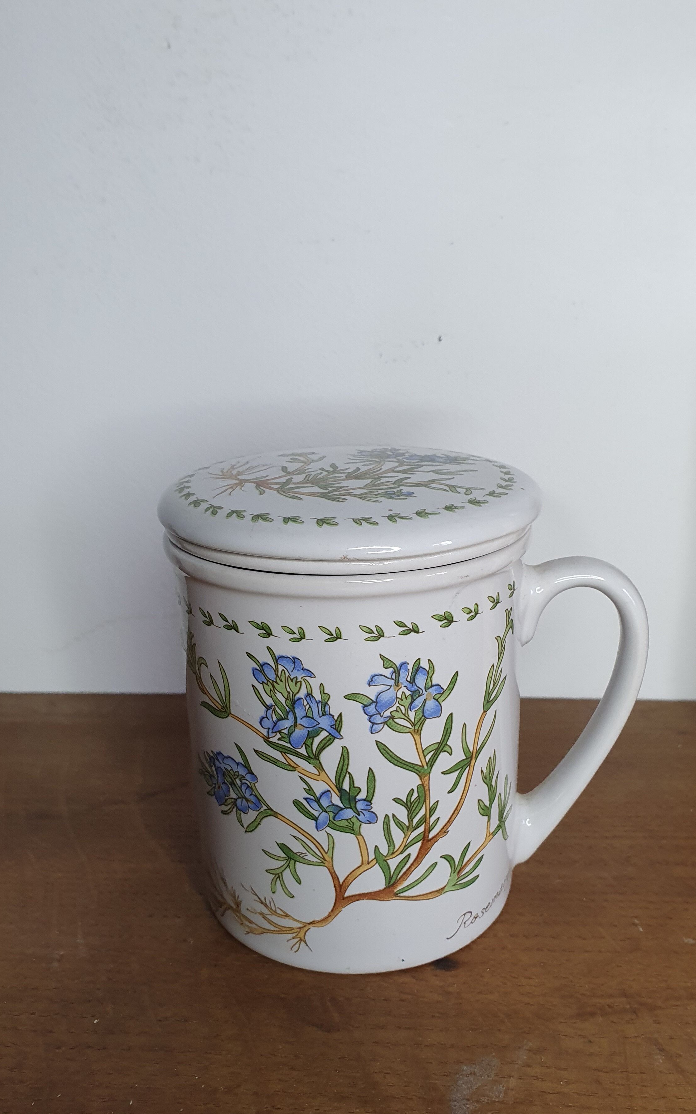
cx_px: 387
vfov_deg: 61.1
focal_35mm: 31
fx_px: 941
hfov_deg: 40.5
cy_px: 615
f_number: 2.4
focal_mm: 4.32
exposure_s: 1/50
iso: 200
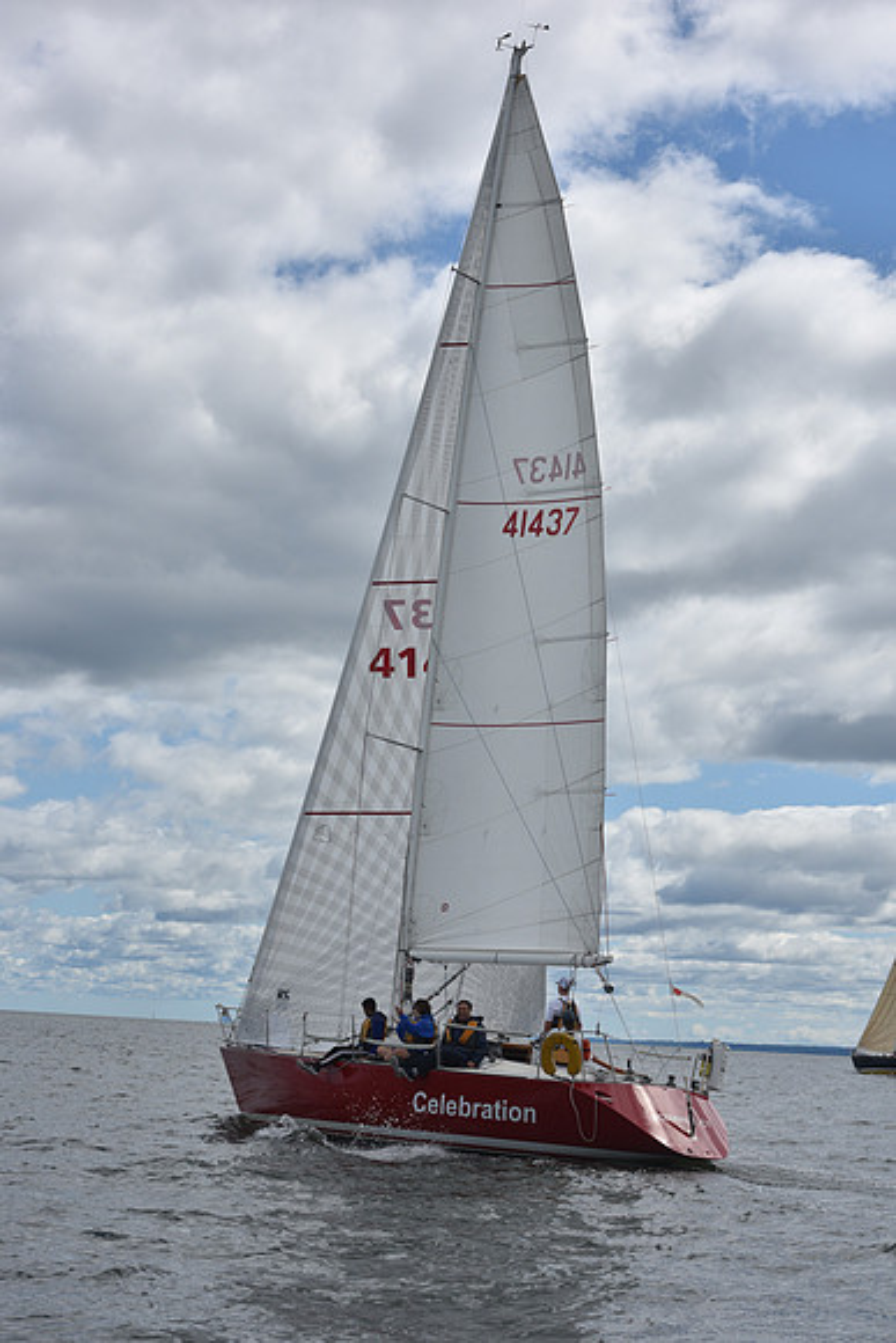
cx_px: 448
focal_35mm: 70
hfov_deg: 19.5
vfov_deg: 28.8
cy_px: 672
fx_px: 2612
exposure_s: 1/800
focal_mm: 70
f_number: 11
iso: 250
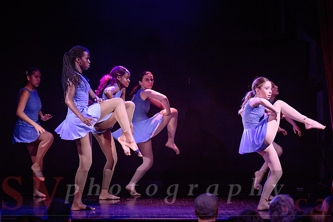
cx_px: 162
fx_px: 1430
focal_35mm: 155
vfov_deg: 8.9
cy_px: 115
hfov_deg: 13.3
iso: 1600
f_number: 2.8
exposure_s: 1/200
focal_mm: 135
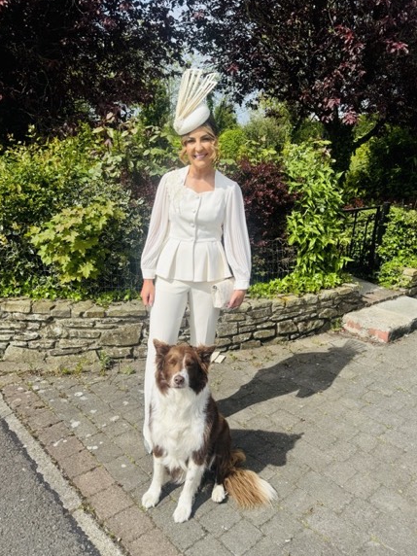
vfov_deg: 67.3
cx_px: 208
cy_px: 275
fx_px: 418
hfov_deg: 53.1
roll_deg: -1.7
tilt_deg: -15.1
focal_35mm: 26
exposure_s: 1/4310
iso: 80
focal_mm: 6.76
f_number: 1.78
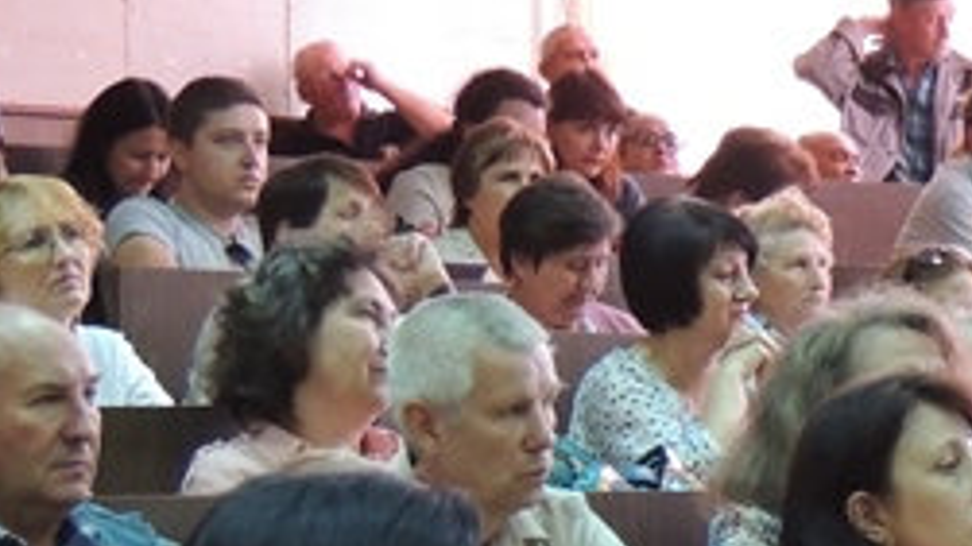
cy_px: 507
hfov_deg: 10.1
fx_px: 5359
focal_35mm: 208
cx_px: 1390
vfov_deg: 5.8
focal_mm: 10.7
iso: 500
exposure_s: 1/15
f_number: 3.7
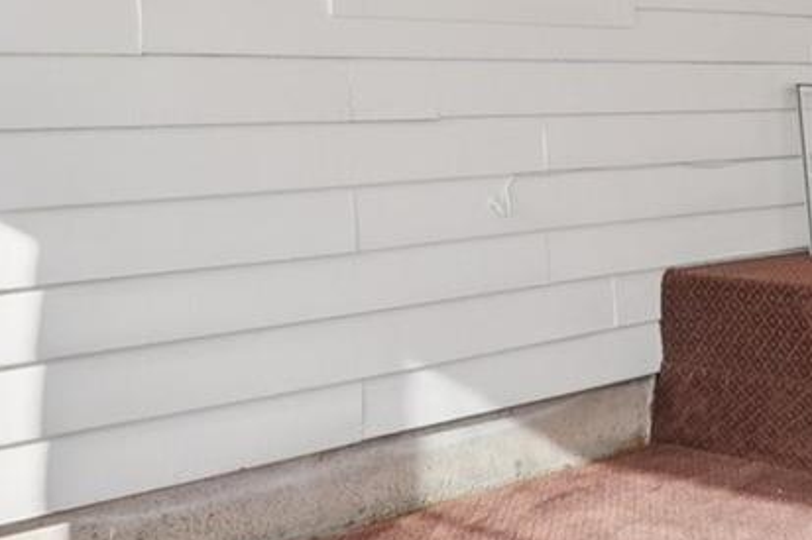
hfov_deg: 31.1
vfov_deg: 21.0
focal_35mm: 64
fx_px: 1441
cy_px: 102
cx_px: 582
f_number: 8
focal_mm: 11
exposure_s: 1/60
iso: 100
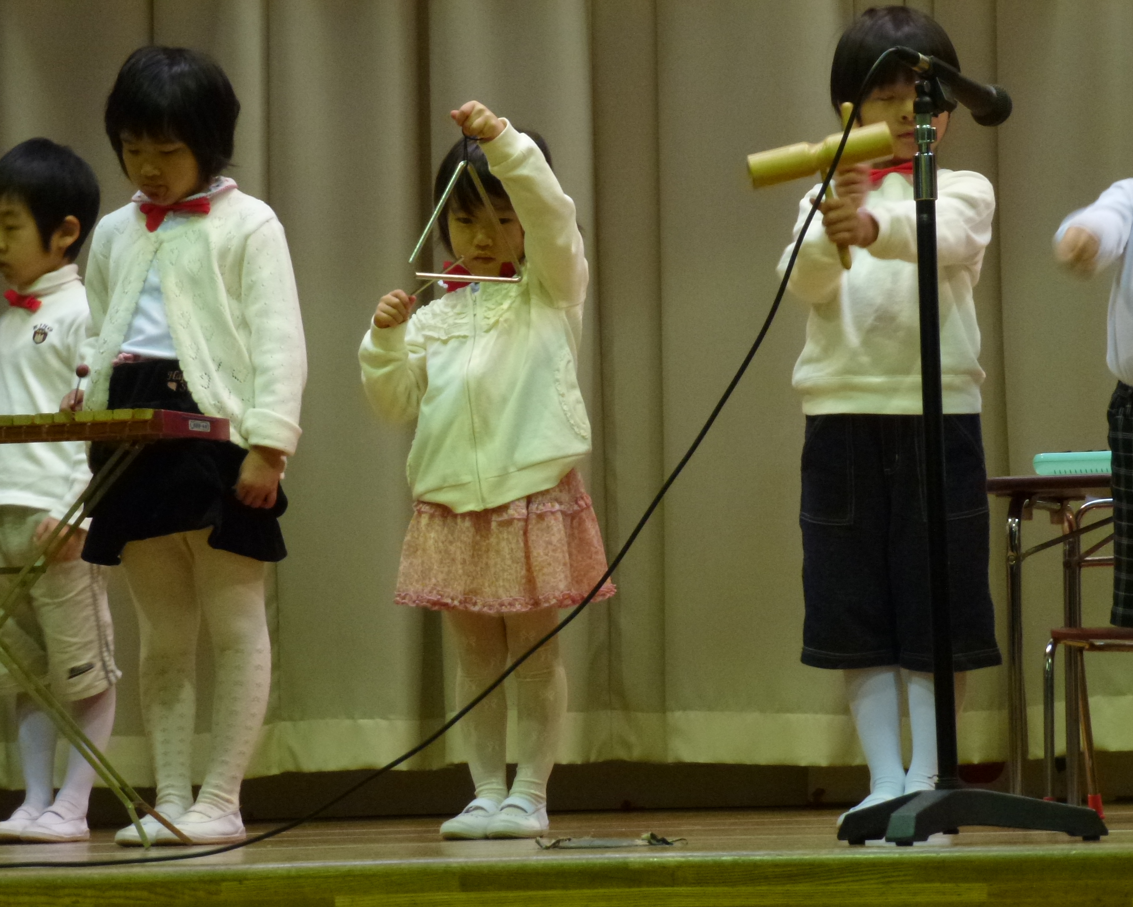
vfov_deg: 9.5
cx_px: 538
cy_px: 454
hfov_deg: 11.9
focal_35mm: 162
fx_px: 5432
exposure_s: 1/13
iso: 400
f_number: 5.3
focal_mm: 27.7
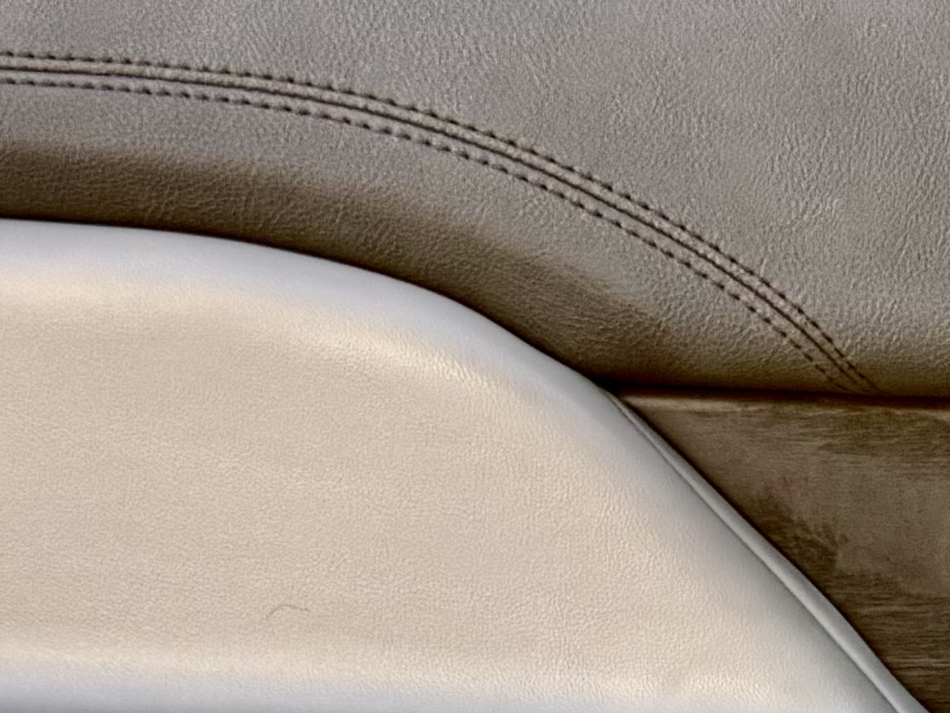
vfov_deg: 12.2
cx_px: 904
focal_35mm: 113
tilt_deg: -17.7
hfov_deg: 17.1
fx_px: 3101
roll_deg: +1.5
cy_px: 1225
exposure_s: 1/831
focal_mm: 6.76
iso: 100
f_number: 1.78
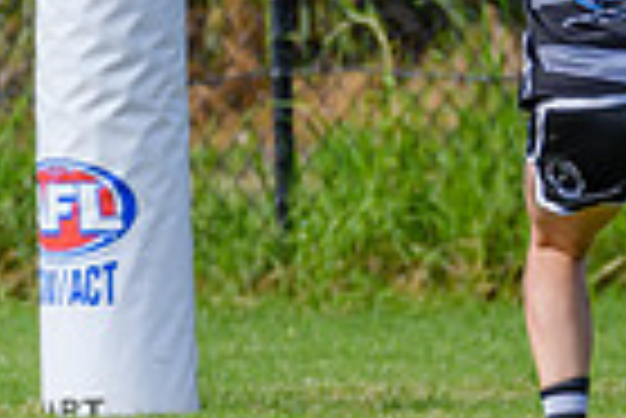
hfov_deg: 0.8
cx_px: 869
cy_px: -63
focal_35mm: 2494
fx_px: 43413
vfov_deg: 0.6
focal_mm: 450
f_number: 6
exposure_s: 1/1600
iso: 800
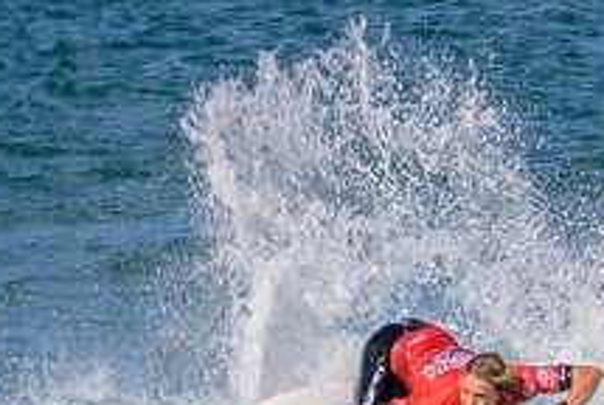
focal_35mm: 2698
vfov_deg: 0.5
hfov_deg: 0.8
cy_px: 491
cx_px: 598
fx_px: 45328
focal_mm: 1000
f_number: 11
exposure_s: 1/250
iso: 110
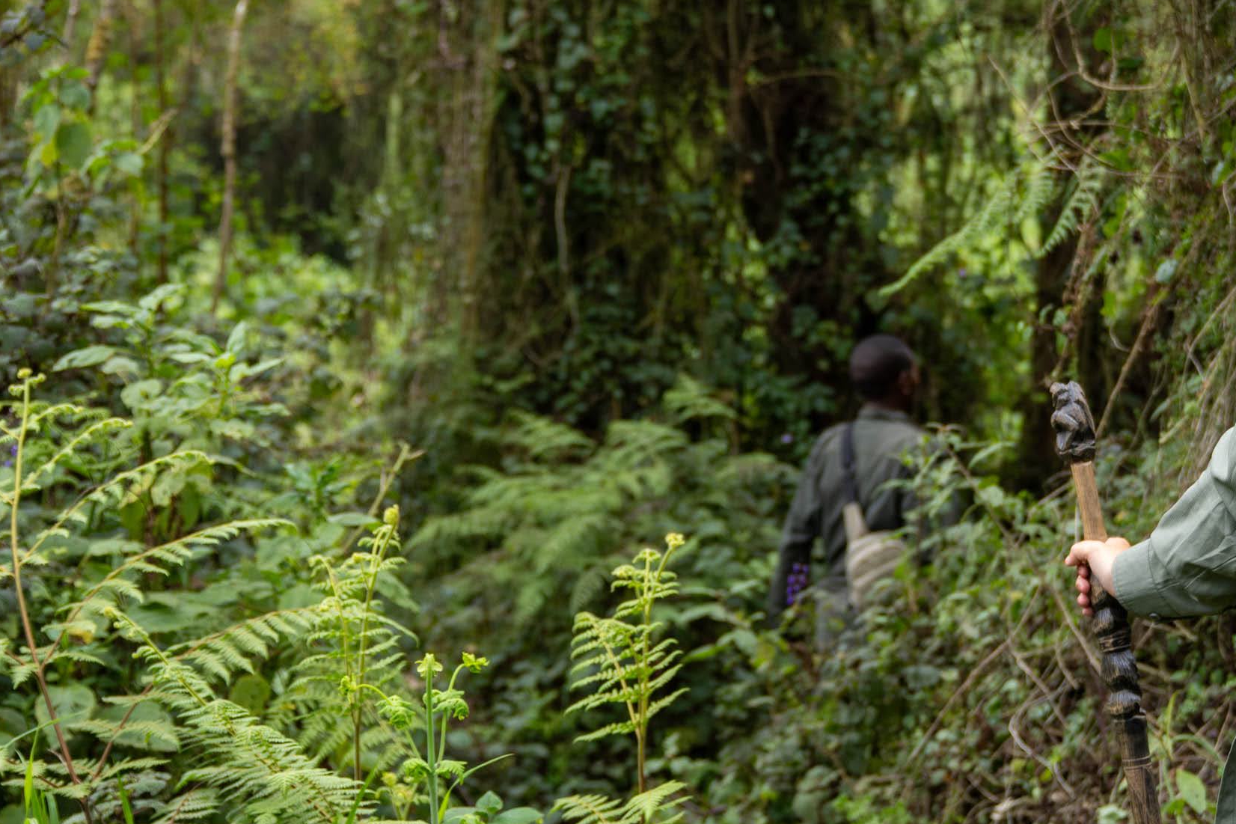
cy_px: 264
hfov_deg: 24.0
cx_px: 1027
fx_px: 2849
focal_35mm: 83
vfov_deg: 16.4
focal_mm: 28
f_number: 2.8
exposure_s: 1/200
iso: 100
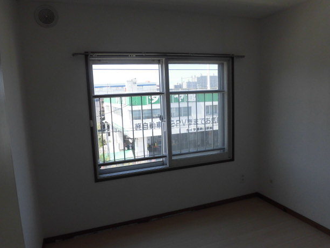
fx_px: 238
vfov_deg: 54.9
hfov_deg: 69.4
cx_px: 160
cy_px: 125
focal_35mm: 25
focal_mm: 4.3
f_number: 3.1
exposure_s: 1/250
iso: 100
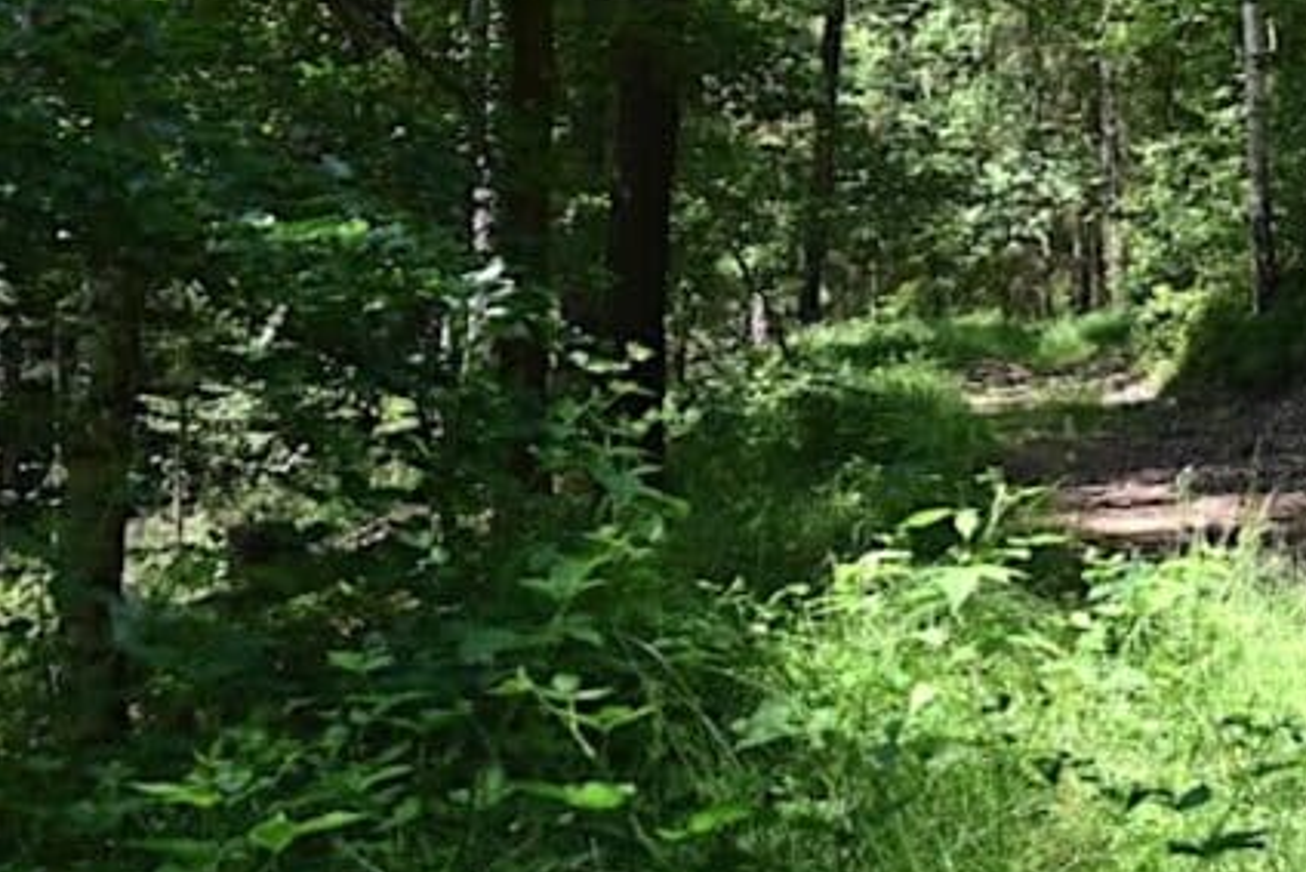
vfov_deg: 23.1
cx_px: 1525
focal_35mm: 58
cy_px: 191
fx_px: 2105
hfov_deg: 30.0
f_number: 5.6
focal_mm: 24
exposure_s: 1/250
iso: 200
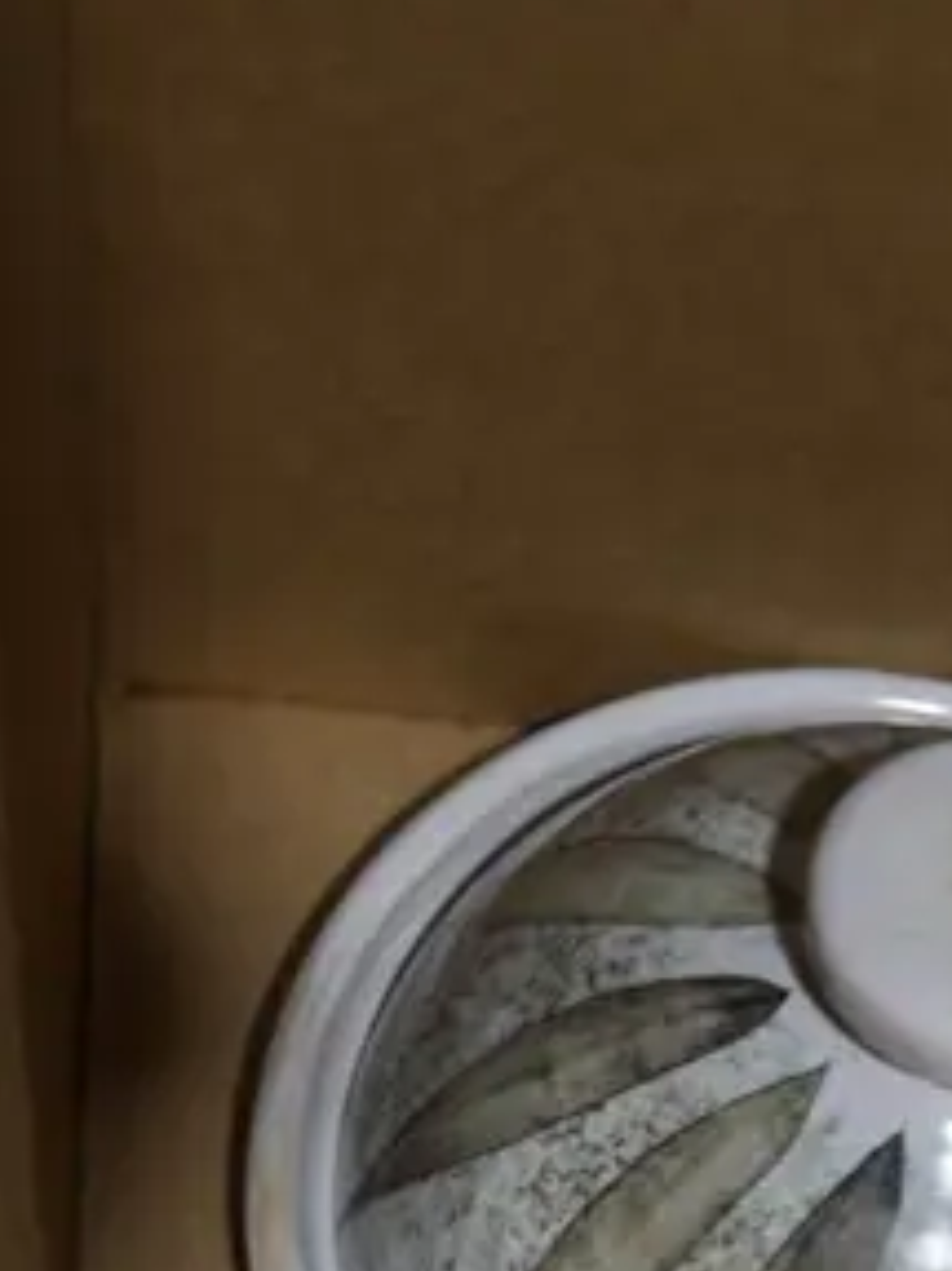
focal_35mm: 100
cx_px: 1056
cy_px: 2143
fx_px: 3670
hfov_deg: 14.4
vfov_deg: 16.9
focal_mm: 14
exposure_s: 1/100
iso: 200
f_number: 3.5
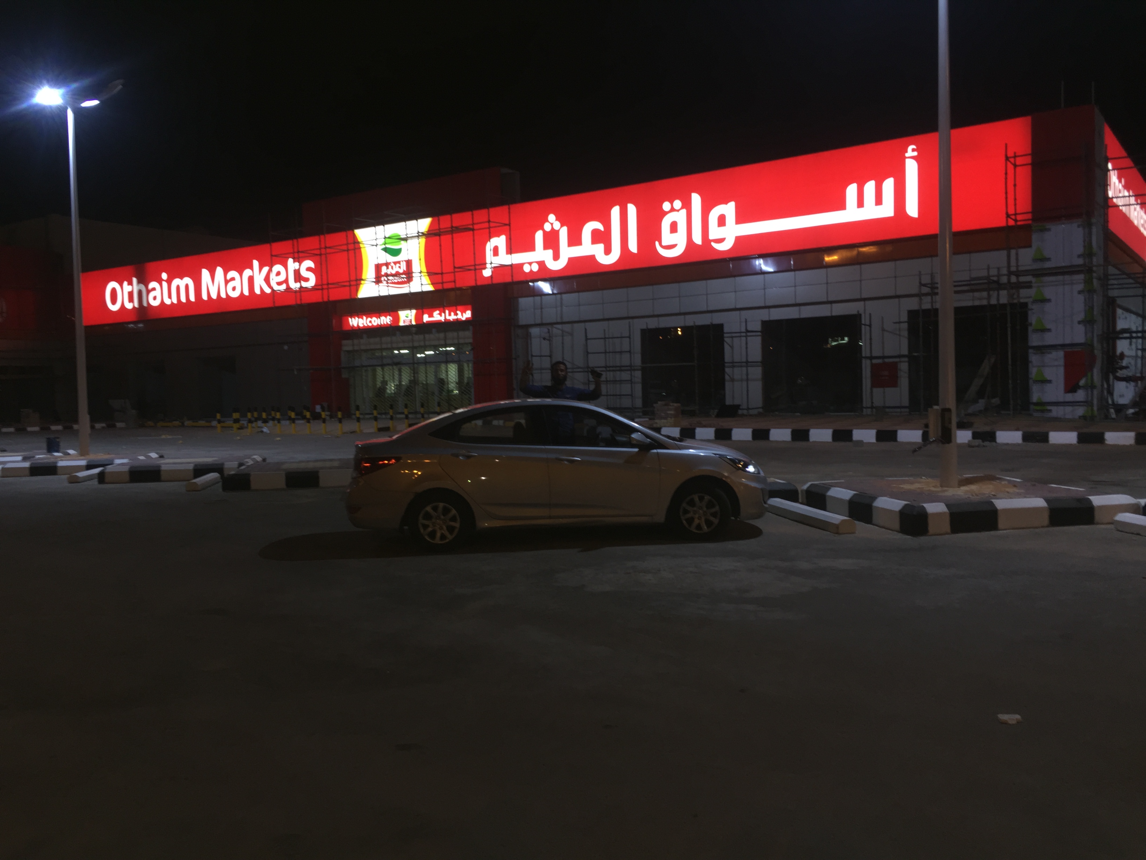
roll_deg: +2.2
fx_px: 960
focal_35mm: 29
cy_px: 430
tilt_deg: -3.5
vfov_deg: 48.2
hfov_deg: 61.7
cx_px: 573
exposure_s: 1/20
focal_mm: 4.15
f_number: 2.2
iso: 40
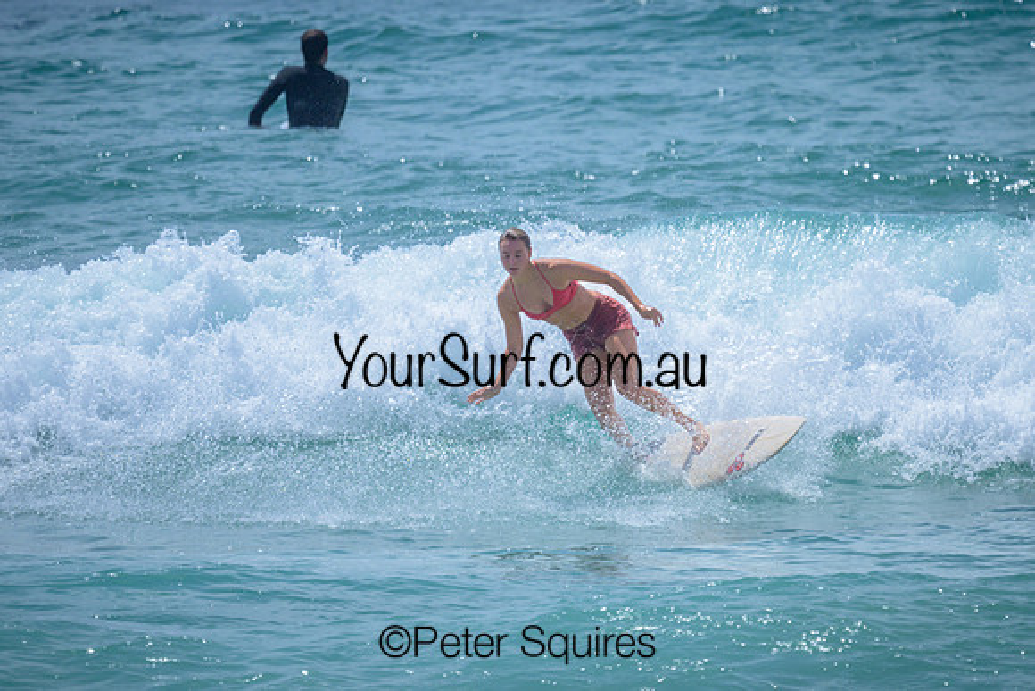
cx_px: 571
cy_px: 414
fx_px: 31643
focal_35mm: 1100
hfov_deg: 1.9
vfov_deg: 1.3
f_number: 6.3
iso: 180
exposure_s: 1/3200
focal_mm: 800
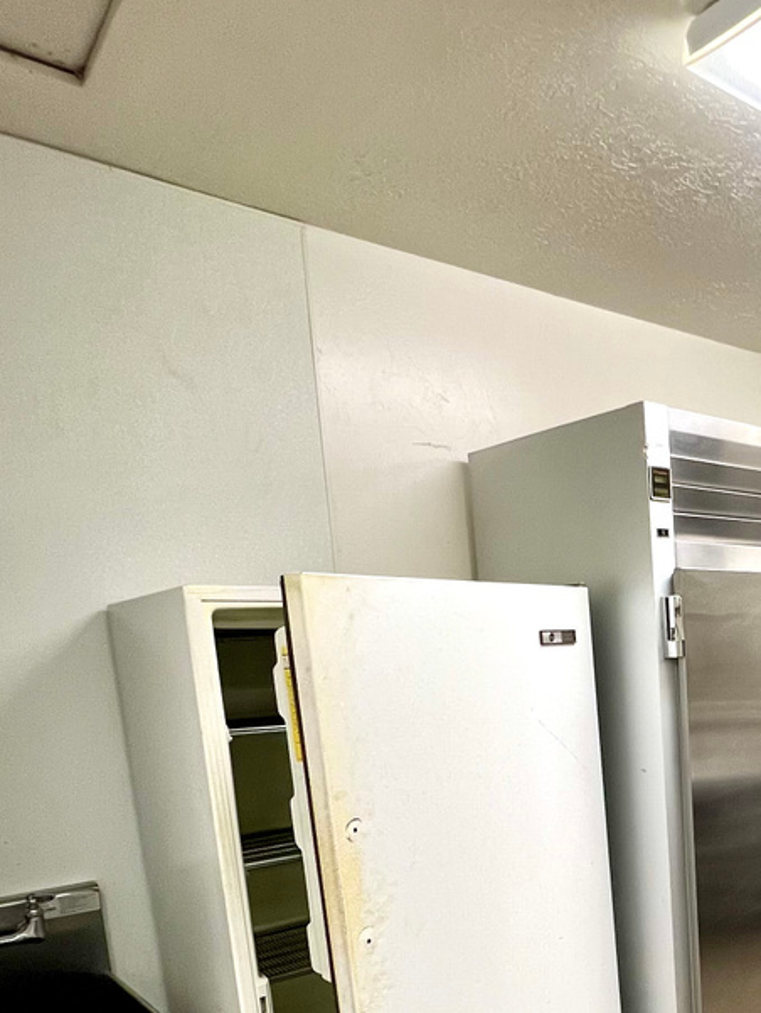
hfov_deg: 40.8
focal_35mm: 29
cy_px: 772
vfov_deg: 58.1
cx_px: 795
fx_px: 849
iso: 200
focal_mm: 1.57
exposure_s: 1/120
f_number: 1.8
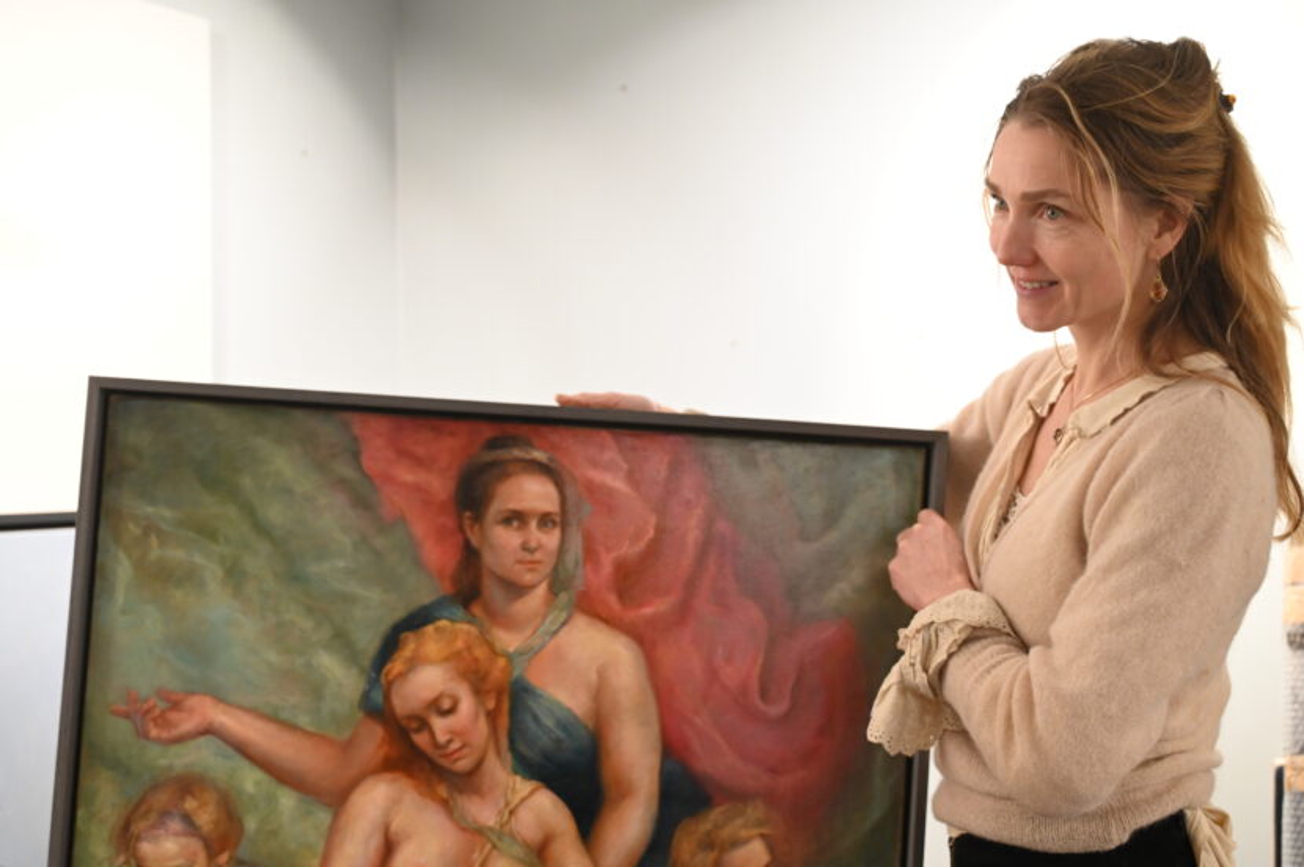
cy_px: 434
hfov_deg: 43.6
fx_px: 1629
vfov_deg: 29.8
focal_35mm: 45
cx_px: 652
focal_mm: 45
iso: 2500
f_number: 4
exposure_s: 1/125
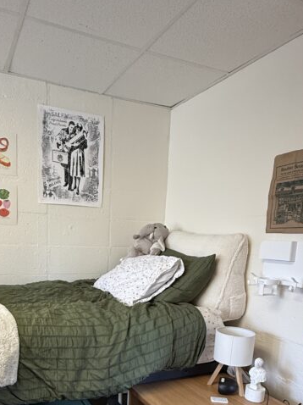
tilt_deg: -9.6
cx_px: 113
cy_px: 303
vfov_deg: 57.0
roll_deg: -3.1
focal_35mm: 30
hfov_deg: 46.3
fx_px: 350
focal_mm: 2.22
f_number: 2.2
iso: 200
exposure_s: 1/60
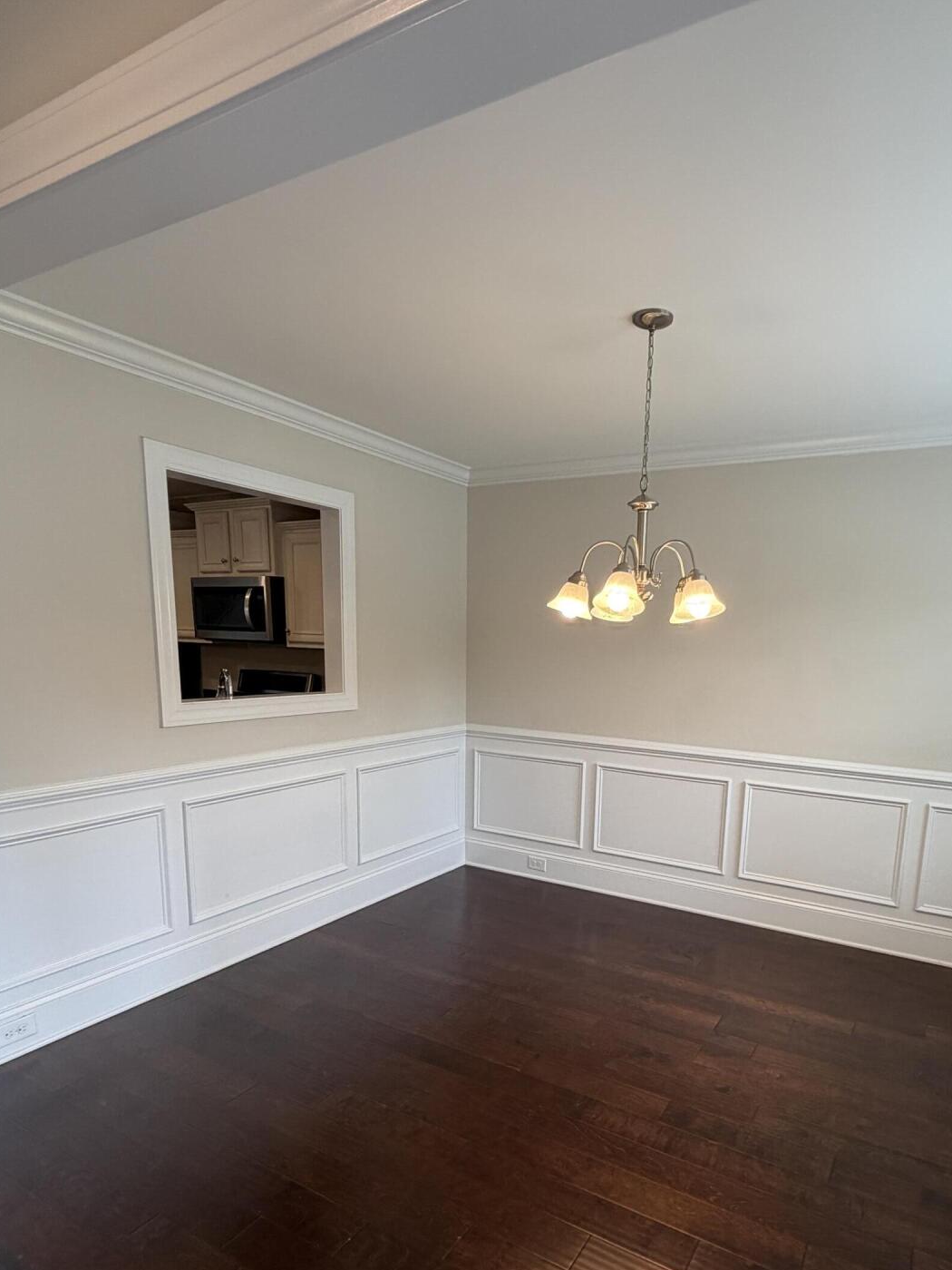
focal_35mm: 20
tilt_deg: -10.2
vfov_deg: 80.6
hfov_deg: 65.5
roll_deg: -2.0
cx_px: 558
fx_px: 733
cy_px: 776
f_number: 2.2
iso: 200
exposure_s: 1/120
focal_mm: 2.22
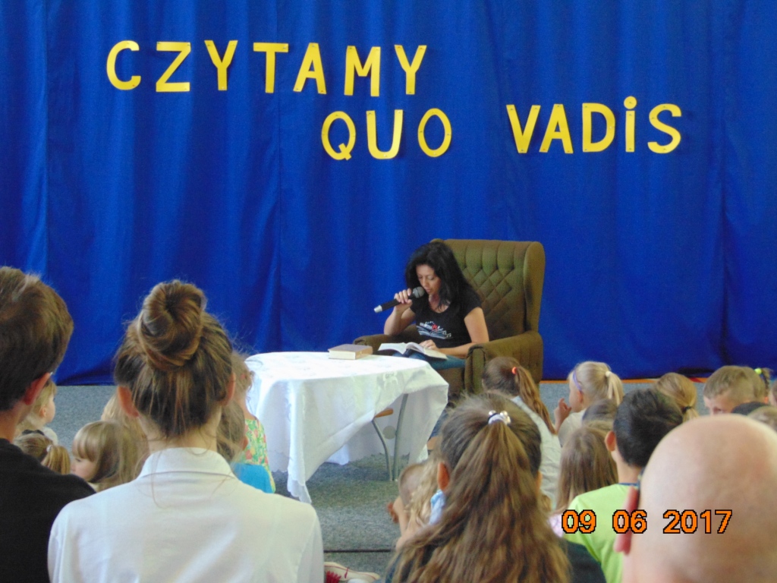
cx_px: 388
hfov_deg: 27.4
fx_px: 1594
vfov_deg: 20.7
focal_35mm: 71
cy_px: 292
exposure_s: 1/13
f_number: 3.7
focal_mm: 12.8
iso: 400
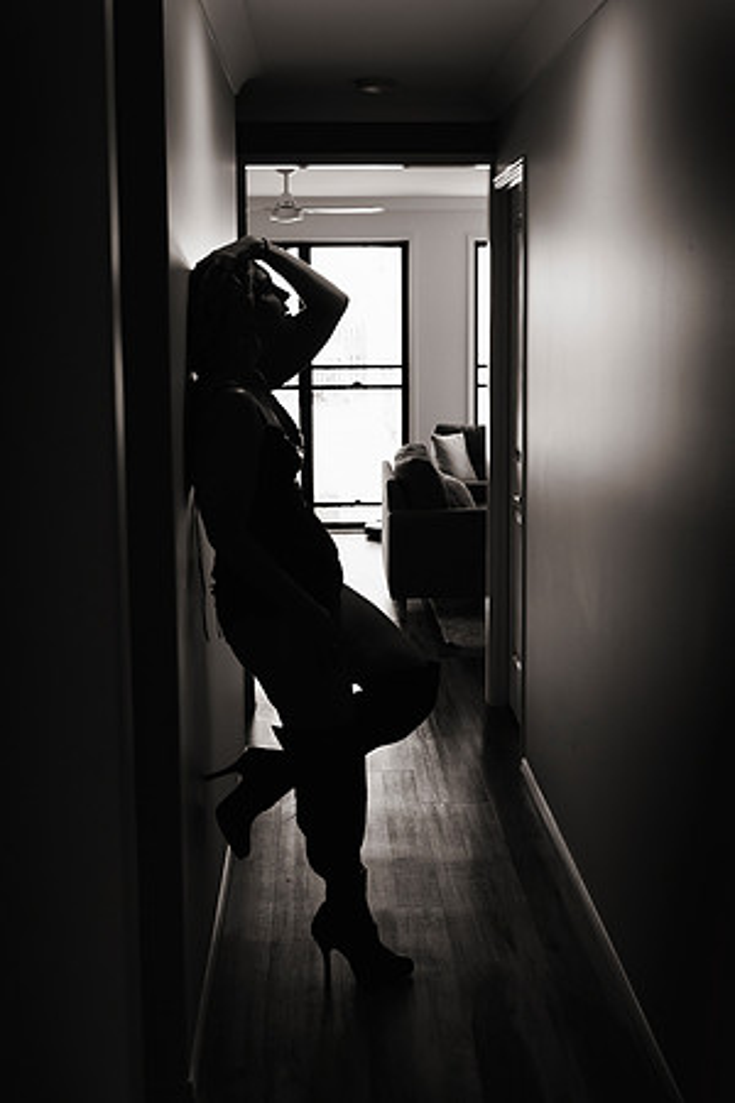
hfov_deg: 31.9
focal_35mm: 42
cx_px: 368
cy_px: 552
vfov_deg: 46.4
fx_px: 1286
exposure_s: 1/200
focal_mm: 42
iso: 400
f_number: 3.5
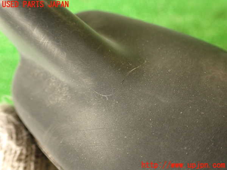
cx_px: 114
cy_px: 85
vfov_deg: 44.2
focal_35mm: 32
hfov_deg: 56.8
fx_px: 210
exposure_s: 1/30
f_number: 2.4
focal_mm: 5.79
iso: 500
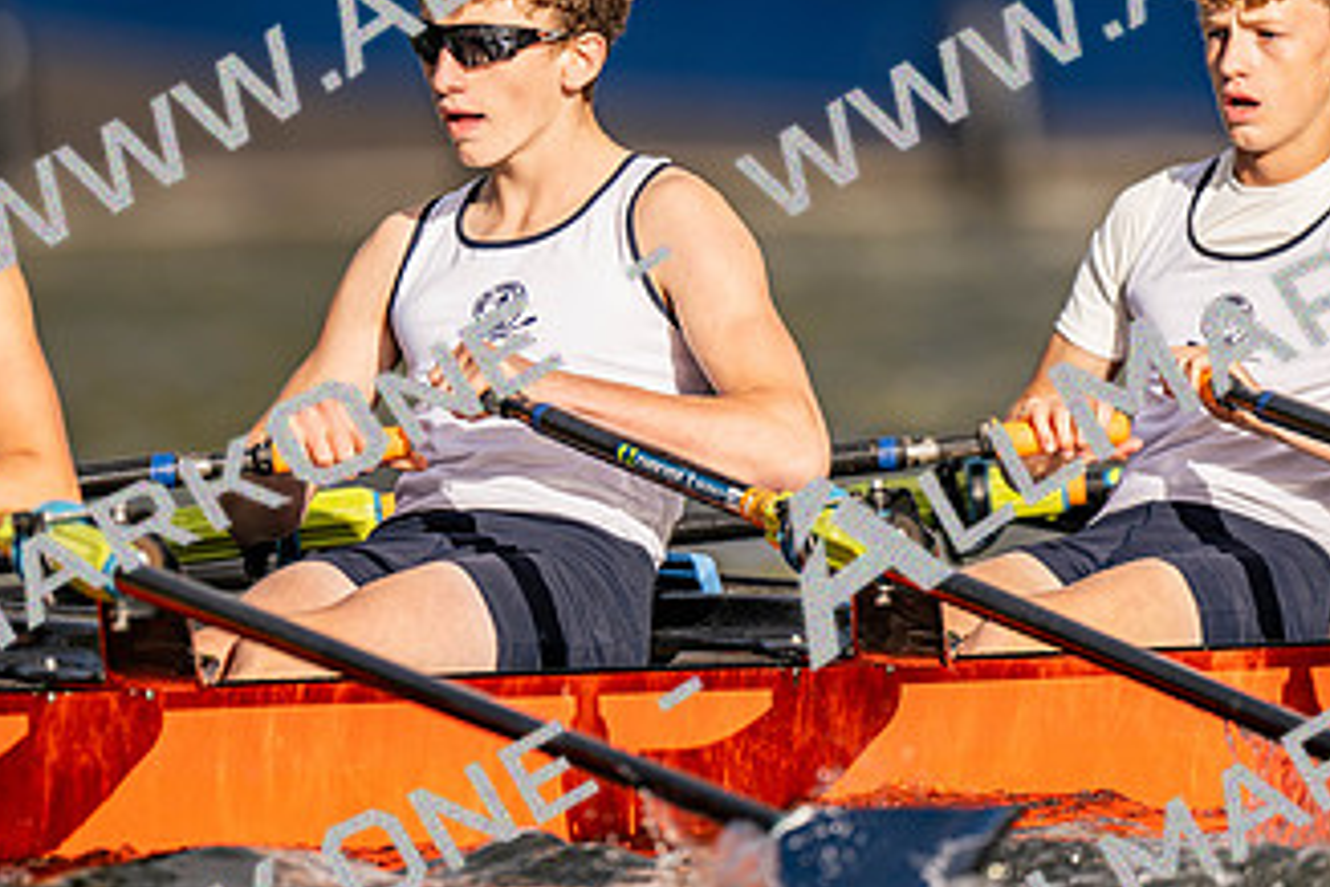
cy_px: 285
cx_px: 439
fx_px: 39343
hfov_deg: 1.9
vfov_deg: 1.3
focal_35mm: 1065
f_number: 4
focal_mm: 600
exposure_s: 1/2500
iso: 100
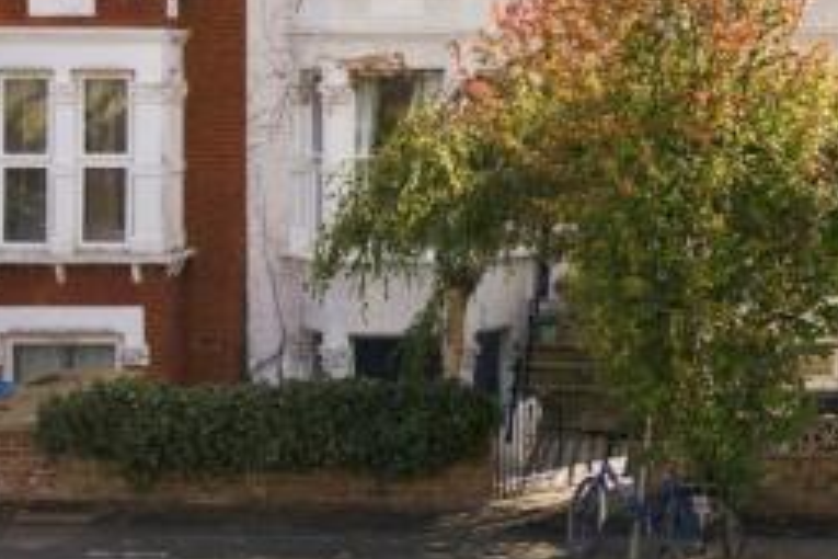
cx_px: 759
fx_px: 1653
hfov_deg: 27.4
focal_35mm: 71
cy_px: 87
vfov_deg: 18.9
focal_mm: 38
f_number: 5.6
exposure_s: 1/640
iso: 250
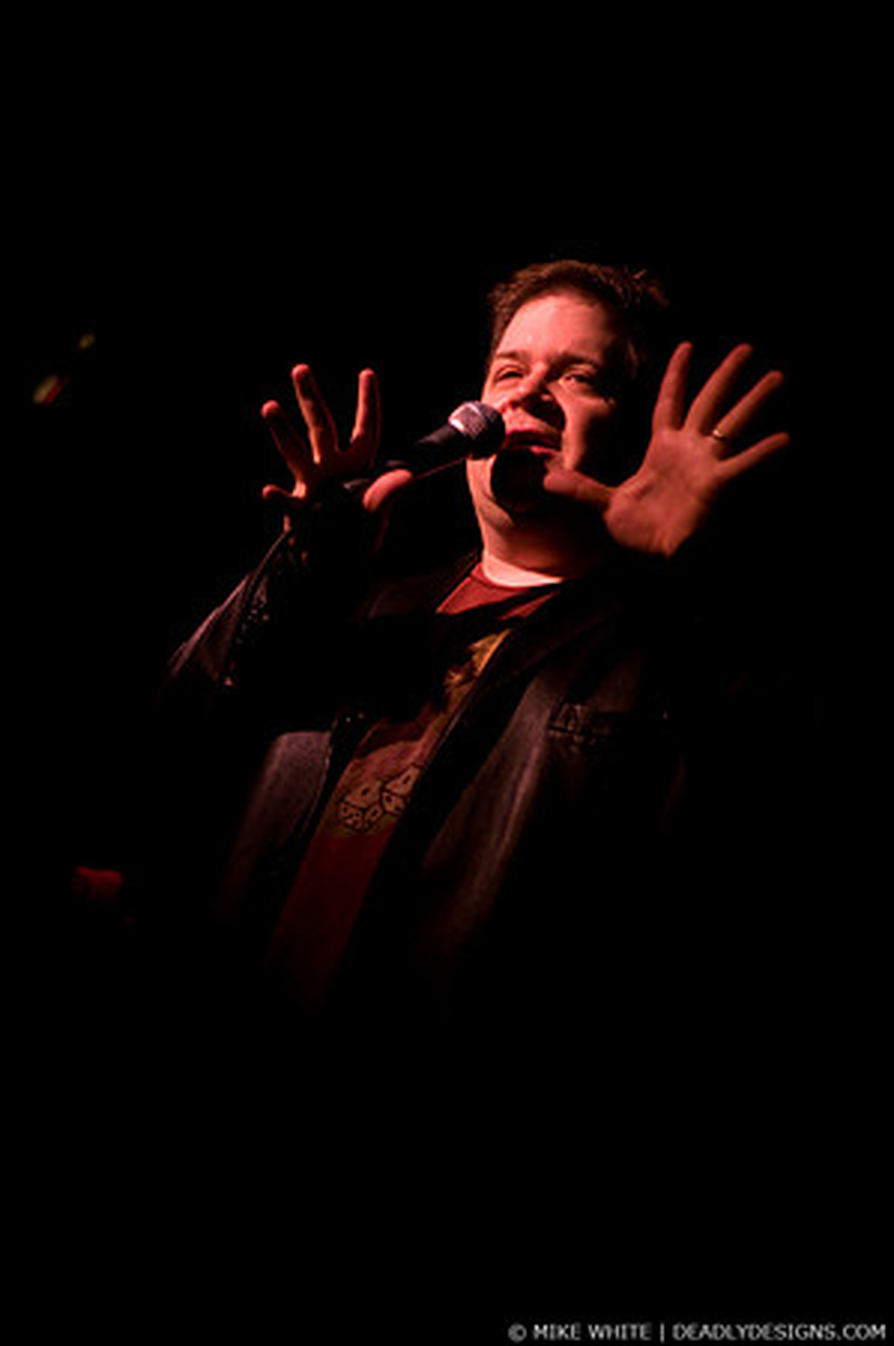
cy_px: 673
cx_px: 447
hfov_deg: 18.1
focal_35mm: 75
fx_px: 2800
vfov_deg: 27.0
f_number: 1.8
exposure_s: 1/250
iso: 1000
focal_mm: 50
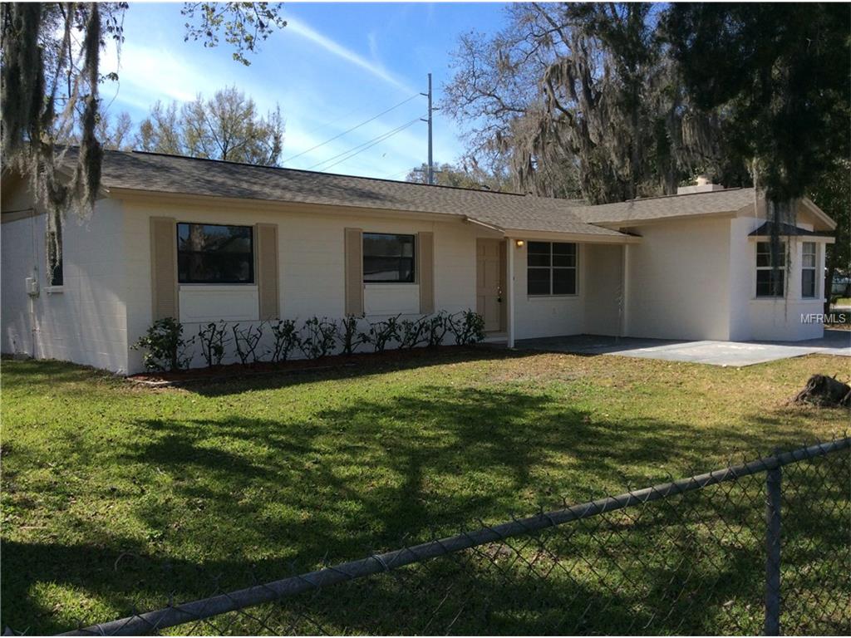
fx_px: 787
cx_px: 426
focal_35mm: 32
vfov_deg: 44.2
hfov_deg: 56.8
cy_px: 319
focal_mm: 3.3
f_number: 2.4
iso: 32
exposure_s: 1/1100
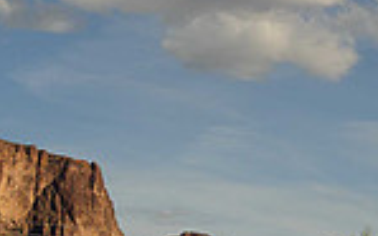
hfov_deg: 13.6
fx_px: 1555
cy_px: 173
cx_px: 424
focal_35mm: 151
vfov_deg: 8.7
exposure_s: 1/500
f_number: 11
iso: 200
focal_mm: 38
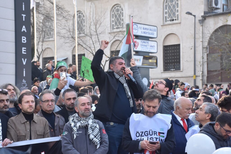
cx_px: 116
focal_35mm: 84
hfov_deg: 24.2
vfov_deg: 16.3
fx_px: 539
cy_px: 77
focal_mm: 56
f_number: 8
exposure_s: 1/320
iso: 800
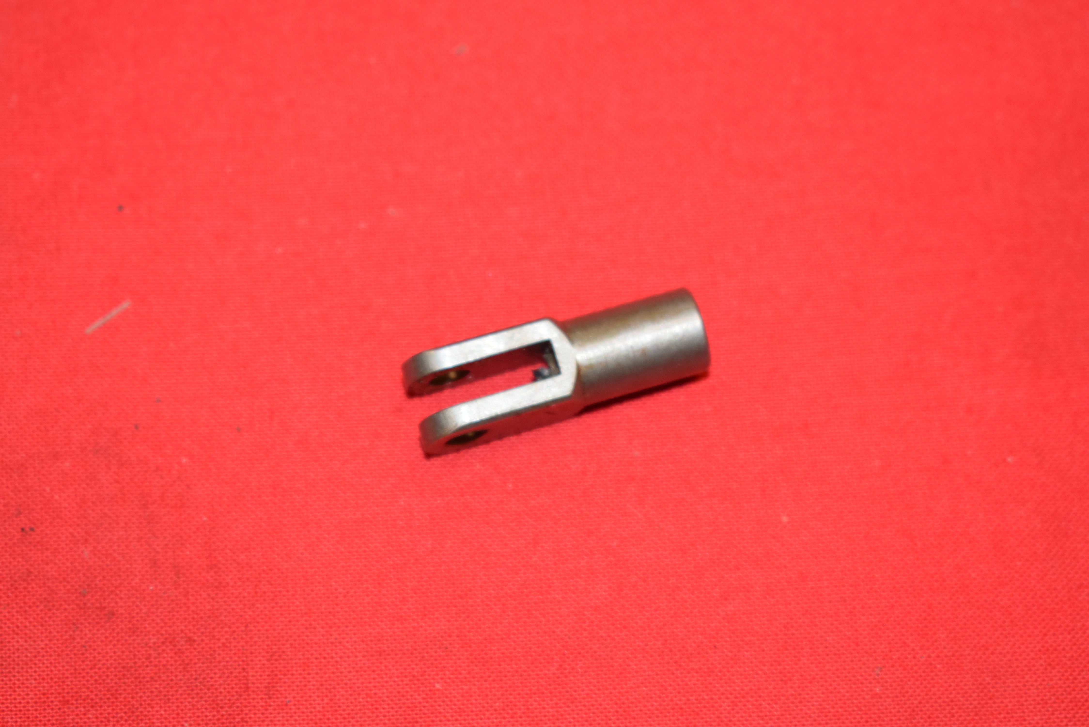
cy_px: 364
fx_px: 2496
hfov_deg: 24.6
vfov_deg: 16.6
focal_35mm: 82
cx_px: 544
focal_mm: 55
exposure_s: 1/100
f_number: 5.6
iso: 800
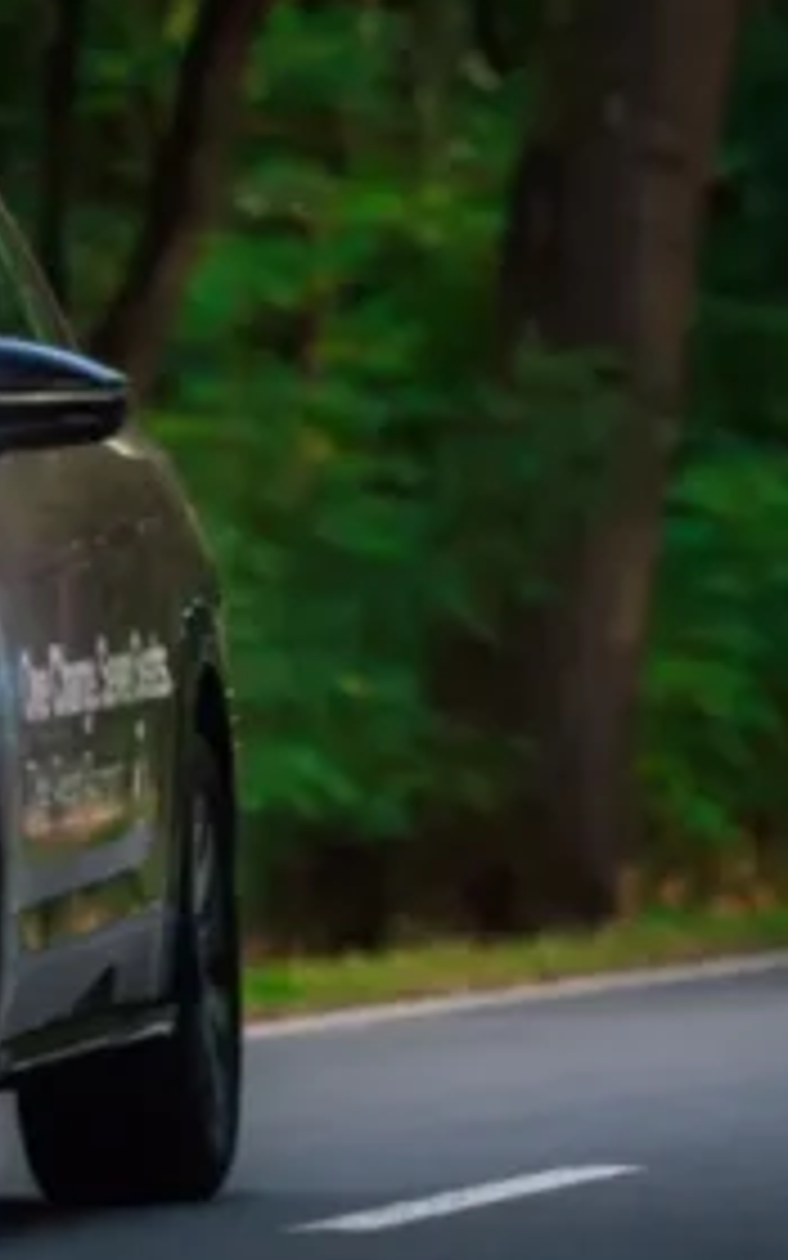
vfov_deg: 3.1
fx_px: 23022
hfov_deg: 2.0
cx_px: -18
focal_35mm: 670
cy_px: 632
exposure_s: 1/200
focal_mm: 180
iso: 400
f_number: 2.8
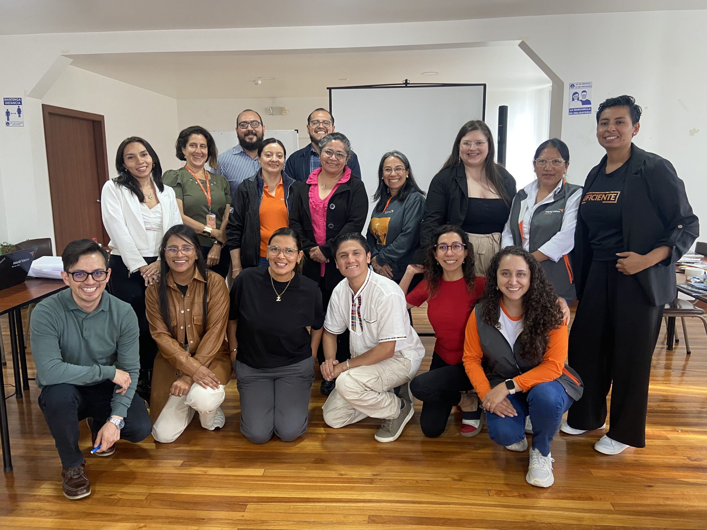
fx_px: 531
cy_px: 265
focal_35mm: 26
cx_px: 354
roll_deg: +0.3
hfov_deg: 67.3
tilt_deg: -9.1
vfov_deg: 53.1
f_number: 1.8
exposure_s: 1/60
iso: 200
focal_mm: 4.25
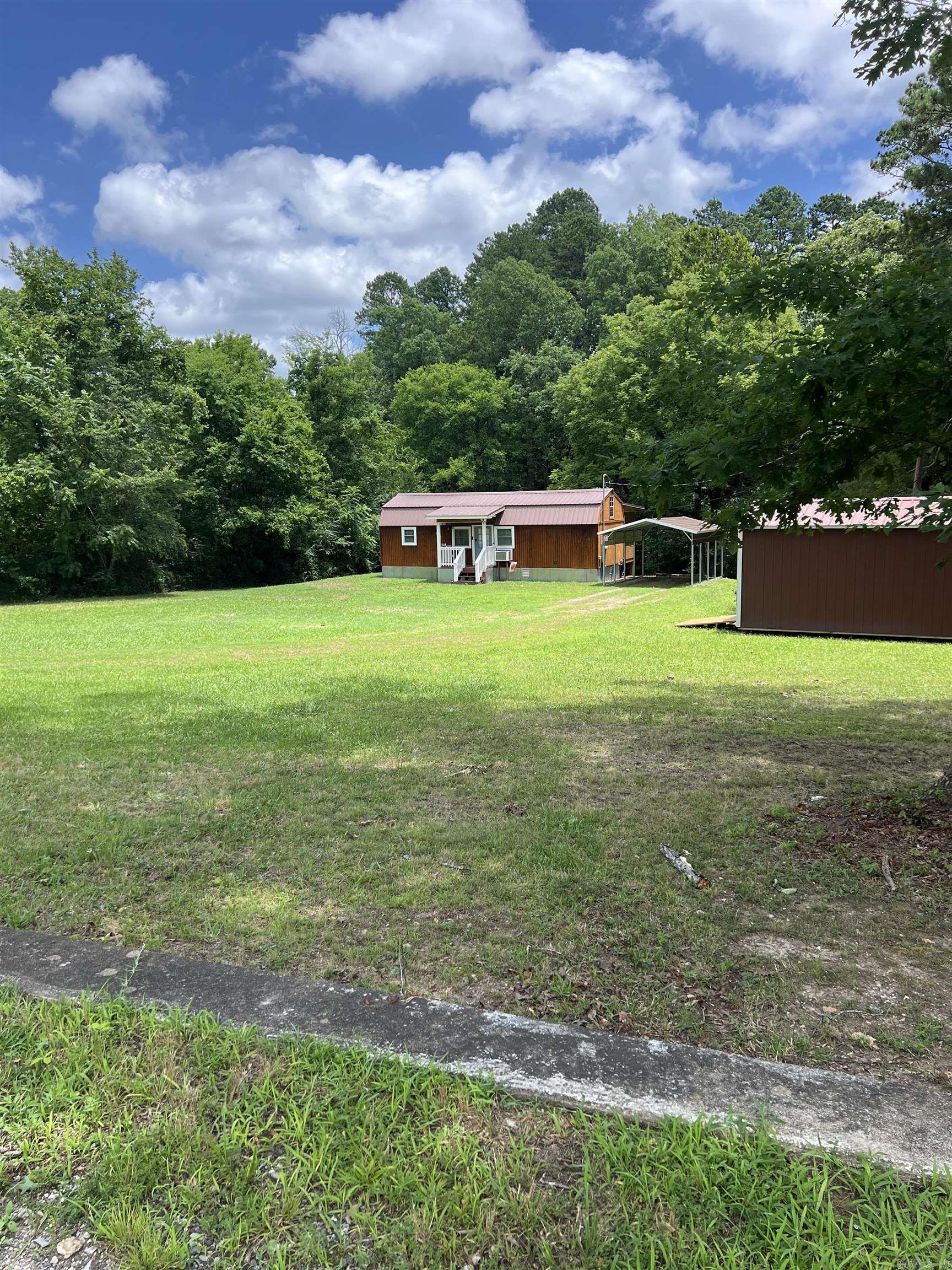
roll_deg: +1.6
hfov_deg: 53.1
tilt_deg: -8.6
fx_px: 953
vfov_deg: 67.3
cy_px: 635
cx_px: 476
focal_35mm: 26
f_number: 1.5
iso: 50
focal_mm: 5.7
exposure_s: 1/1698
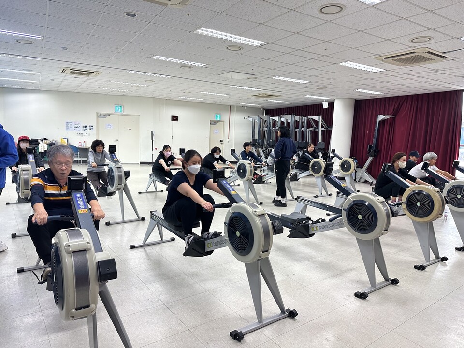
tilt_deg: -7.1
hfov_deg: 71.6
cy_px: 174
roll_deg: -1.9
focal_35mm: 24
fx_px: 322
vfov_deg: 56.8
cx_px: 232
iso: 160
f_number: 1.78
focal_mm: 6.86
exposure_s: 1/120
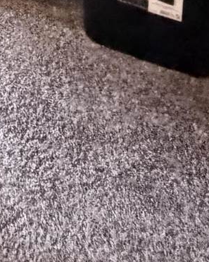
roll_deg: -1.9
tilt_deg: -1.8
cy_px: -544
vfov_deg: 10.8
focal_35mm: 113
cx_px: -255
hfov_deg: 11.7
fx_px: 875
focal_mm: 2.22
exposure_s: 1/30
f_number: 2.2
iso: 2500
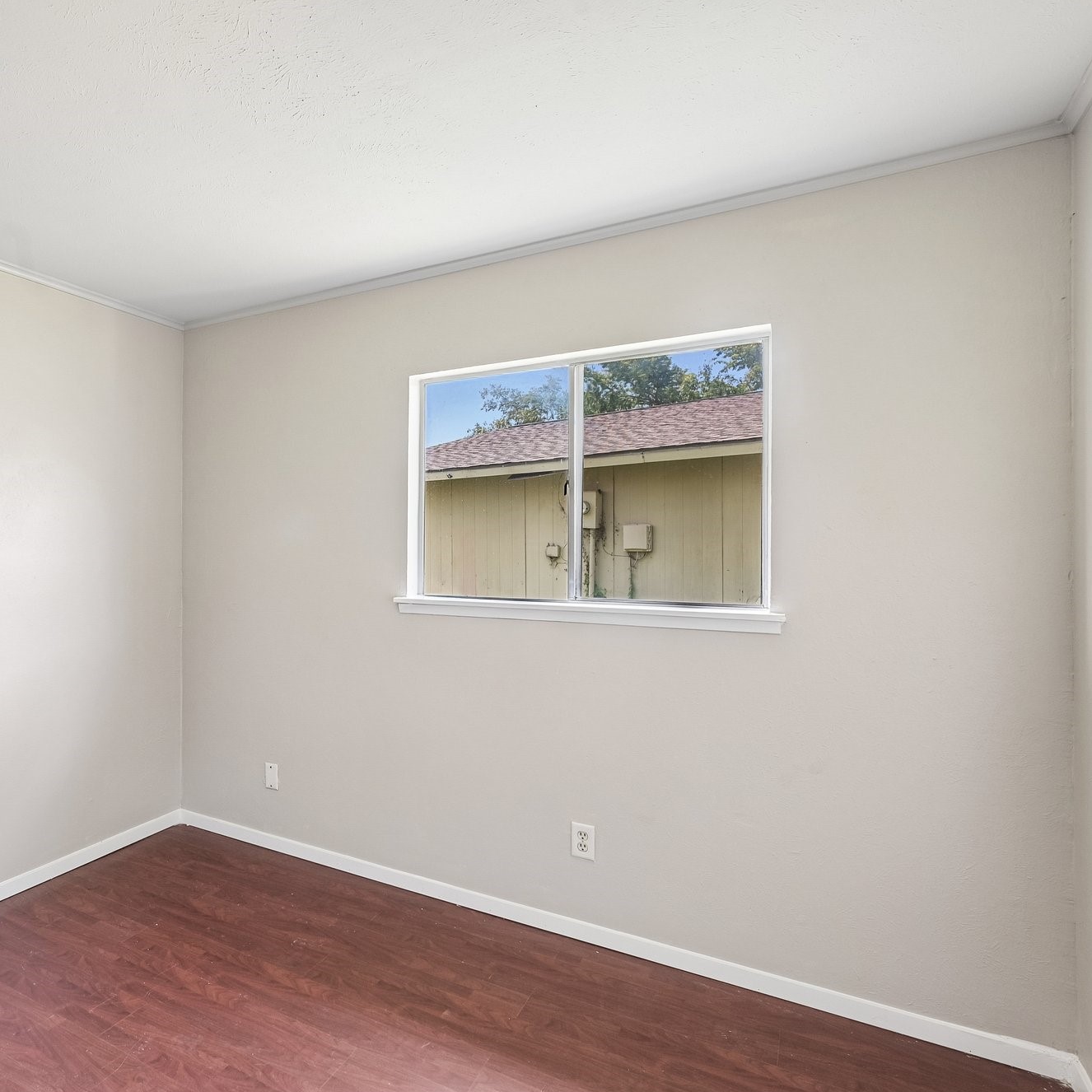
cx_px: 250
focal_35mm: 21
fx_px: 749
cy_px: 541
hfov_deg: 66.8
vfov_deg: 72.1
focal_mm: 16
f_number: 8
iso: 400
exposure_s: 1/30
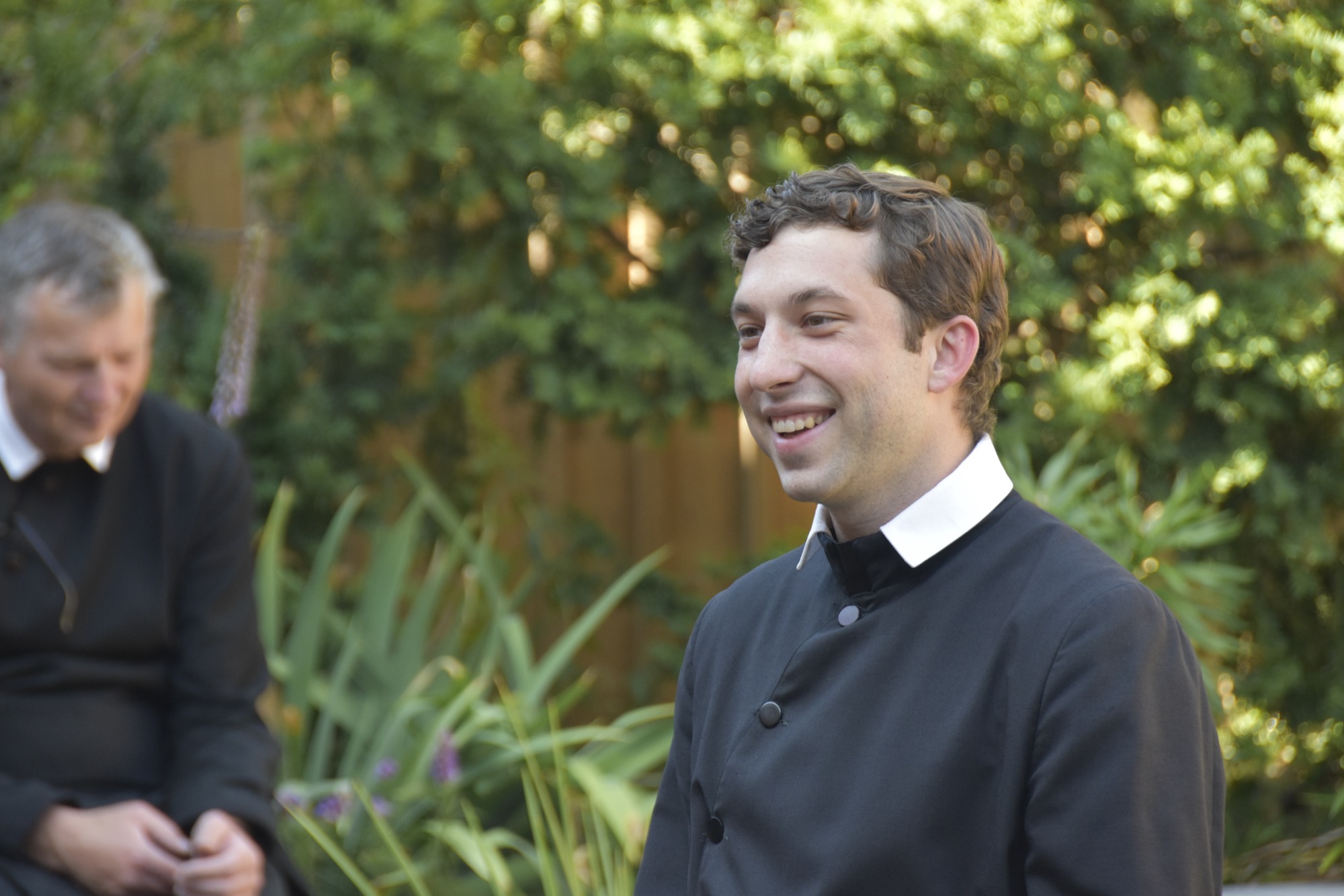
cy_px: 448
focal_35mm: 300
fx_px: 11198
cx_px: 672
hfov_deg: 6.9
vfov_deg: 4.6
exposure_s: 1/200
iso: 800
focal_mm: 200
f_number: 5.6
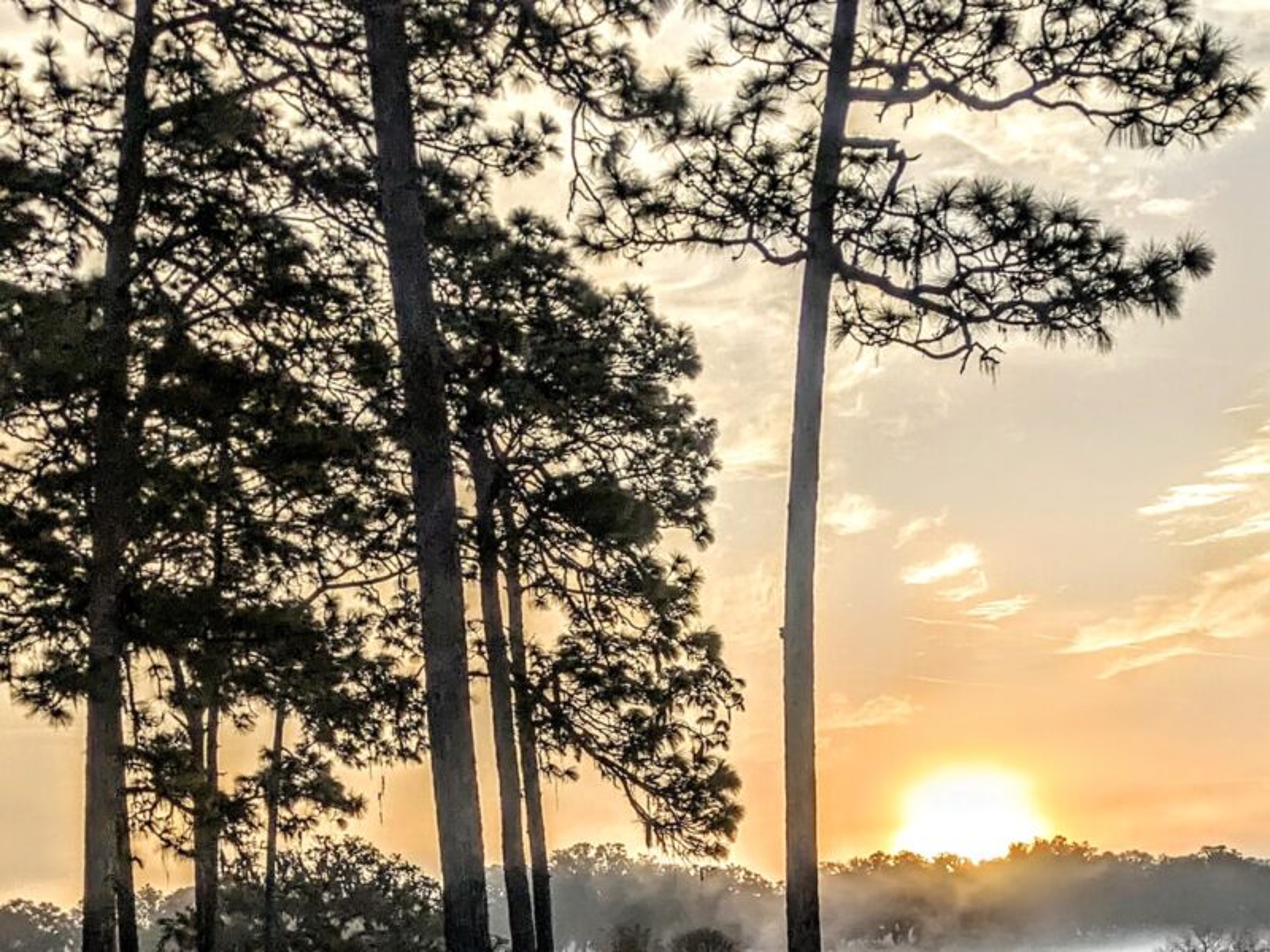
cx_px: 635
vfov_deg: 54.9
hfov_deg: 69.4
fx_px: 917
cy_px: 476
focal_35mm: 25
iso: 44
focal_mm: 5.43
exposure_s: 1/483
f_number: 1.89
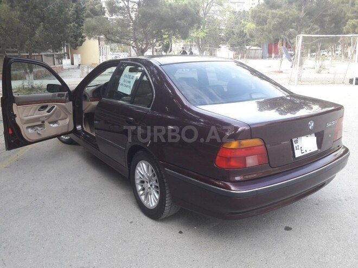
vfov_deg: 49.7
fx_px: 290
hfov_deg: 63.4
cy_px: 134
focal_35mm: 28
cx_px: 179
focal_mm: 3.7
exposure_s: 1/102
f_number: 1.9
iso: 40
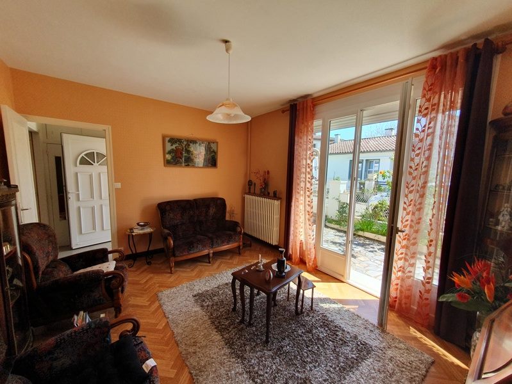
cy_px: 192
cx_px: 256
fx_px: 192
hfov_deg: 106.2
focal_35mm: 13
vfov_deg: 90.0
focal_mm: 1.8
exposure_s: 1/153
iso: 50
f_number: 2.2
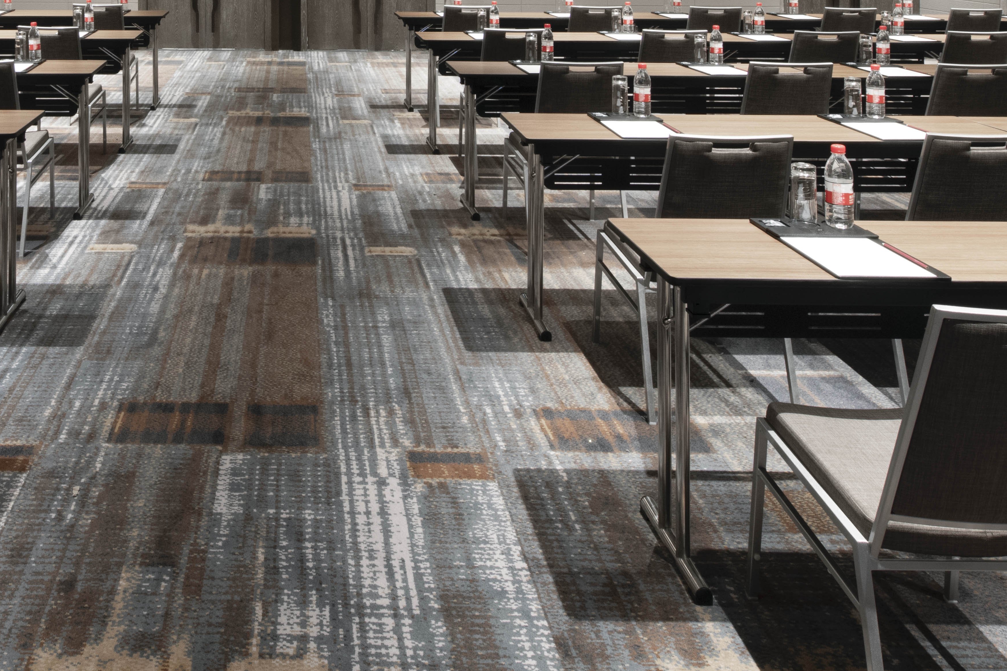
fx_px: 923
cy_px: -70
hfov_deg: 54.5
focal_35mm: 33
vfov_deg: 34.4
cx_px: 251
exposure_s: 1.6
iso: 500
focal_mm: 14
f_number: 16
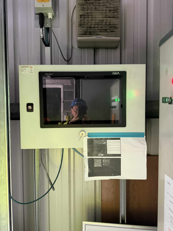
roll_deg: +0.9
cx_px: 86
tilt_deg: -2.4
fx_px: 160
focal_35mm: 24
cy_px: 116
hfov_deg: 56.8
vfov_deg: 71.6
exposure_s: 1/33
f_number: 1.78
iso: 800
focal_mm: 6.76
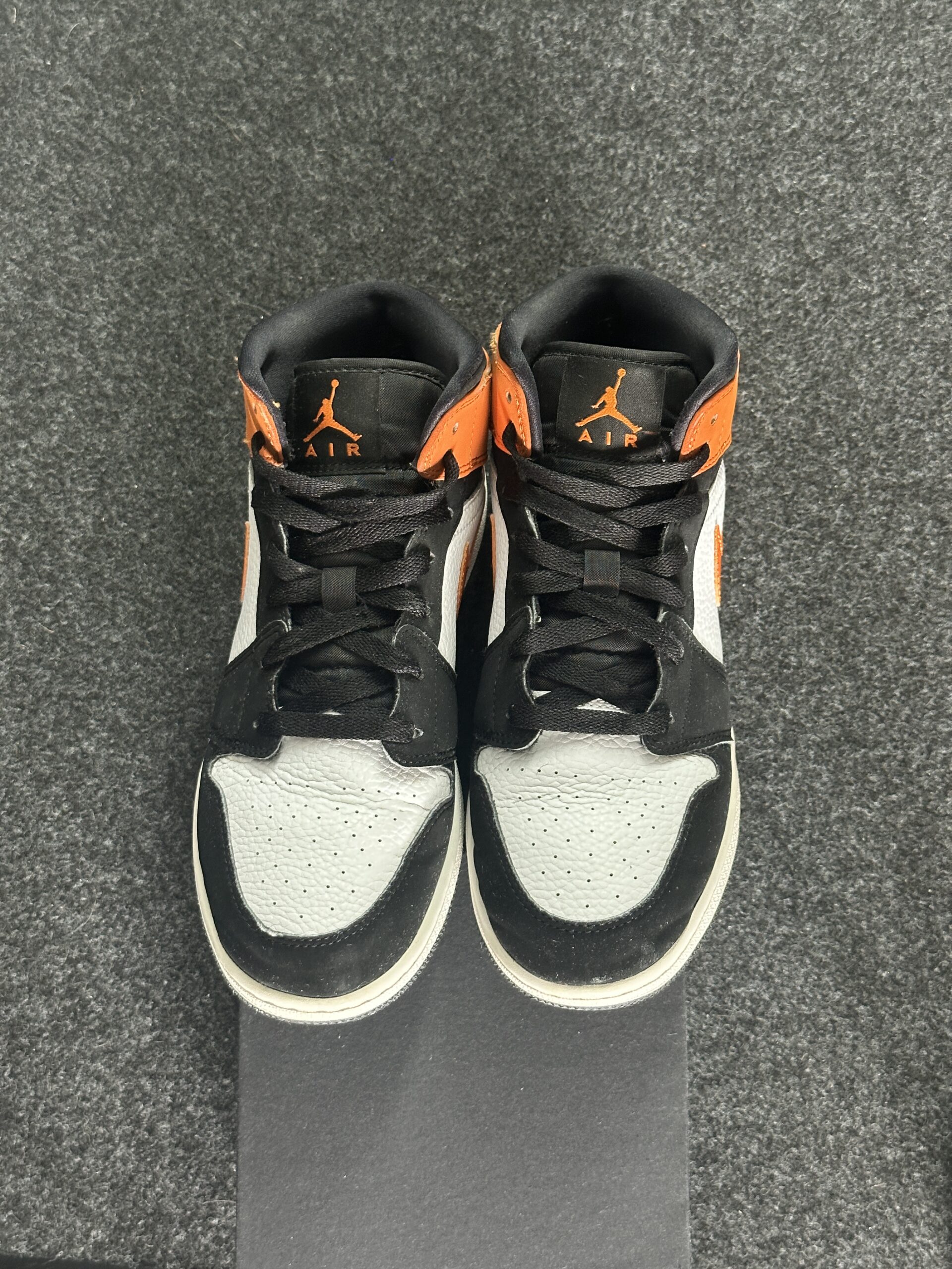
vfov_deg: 39.7
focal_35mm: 48
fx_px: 1760
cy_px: 634
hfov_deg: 30.3
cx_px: 476
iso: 320
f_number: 1.78
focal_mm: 6.86
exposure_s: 1/33
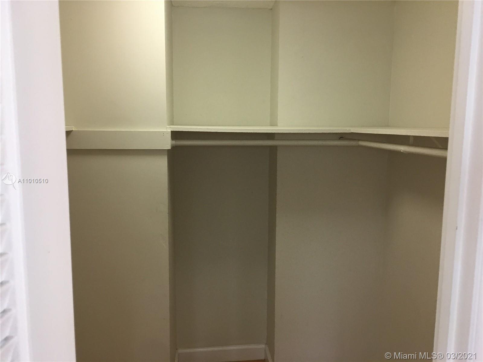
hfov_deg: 61.7
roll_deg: -1.5
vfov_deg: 48.2
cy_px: 181
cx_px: 242
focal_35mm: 29
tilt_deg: -7.0
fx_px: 405
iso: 50
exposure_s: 1/15
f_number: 2.2
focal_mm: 4.15
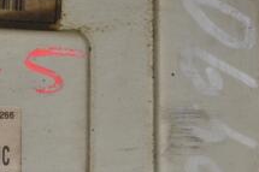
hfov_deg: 5.3
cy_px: 174
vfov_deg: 3.6
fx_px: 2768
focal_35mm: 385
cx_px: -84
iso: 800
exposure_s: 1/200
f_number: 13
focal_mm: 92
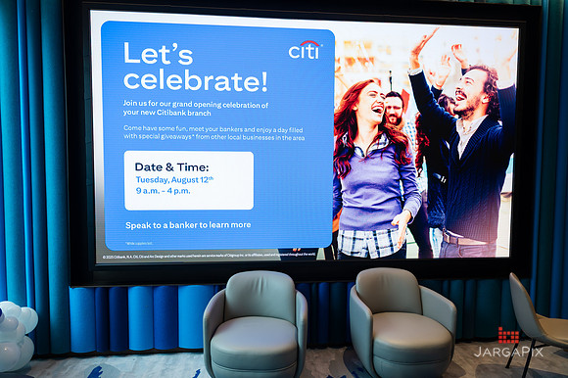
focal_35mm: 24
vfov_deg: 52.2
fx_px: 386
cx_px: 284
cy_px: 189
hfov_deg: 72.7
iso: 400
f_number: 3.2
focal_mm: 24
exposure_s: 1/160
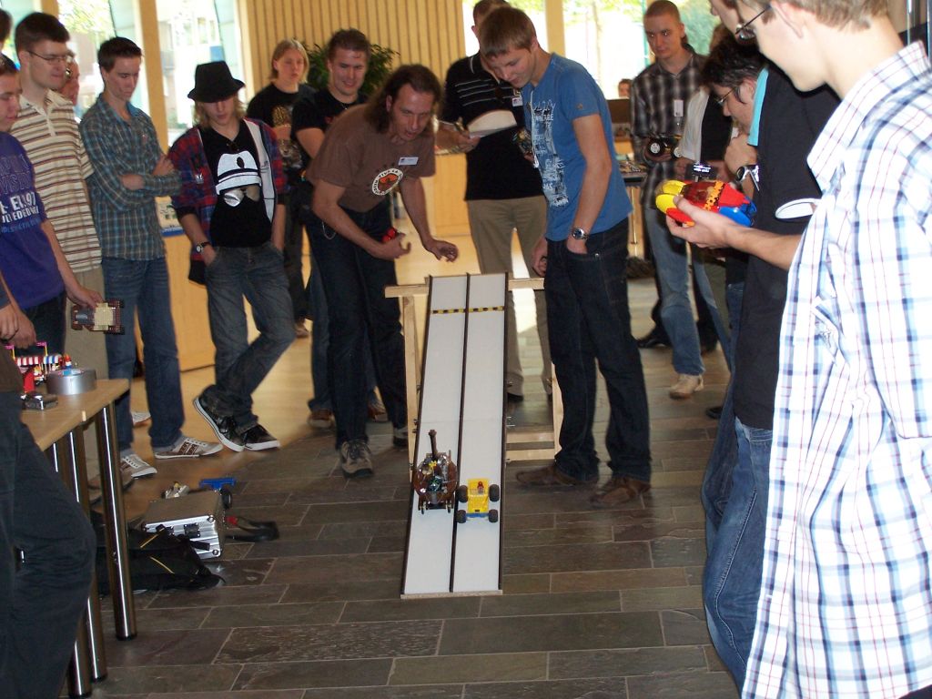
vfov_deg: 22.9
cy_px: 350
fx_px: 1723
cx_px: 466
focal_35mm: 64
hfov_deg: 30.3
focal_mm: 10.7
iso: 140
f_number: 3.2
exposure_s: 1/60
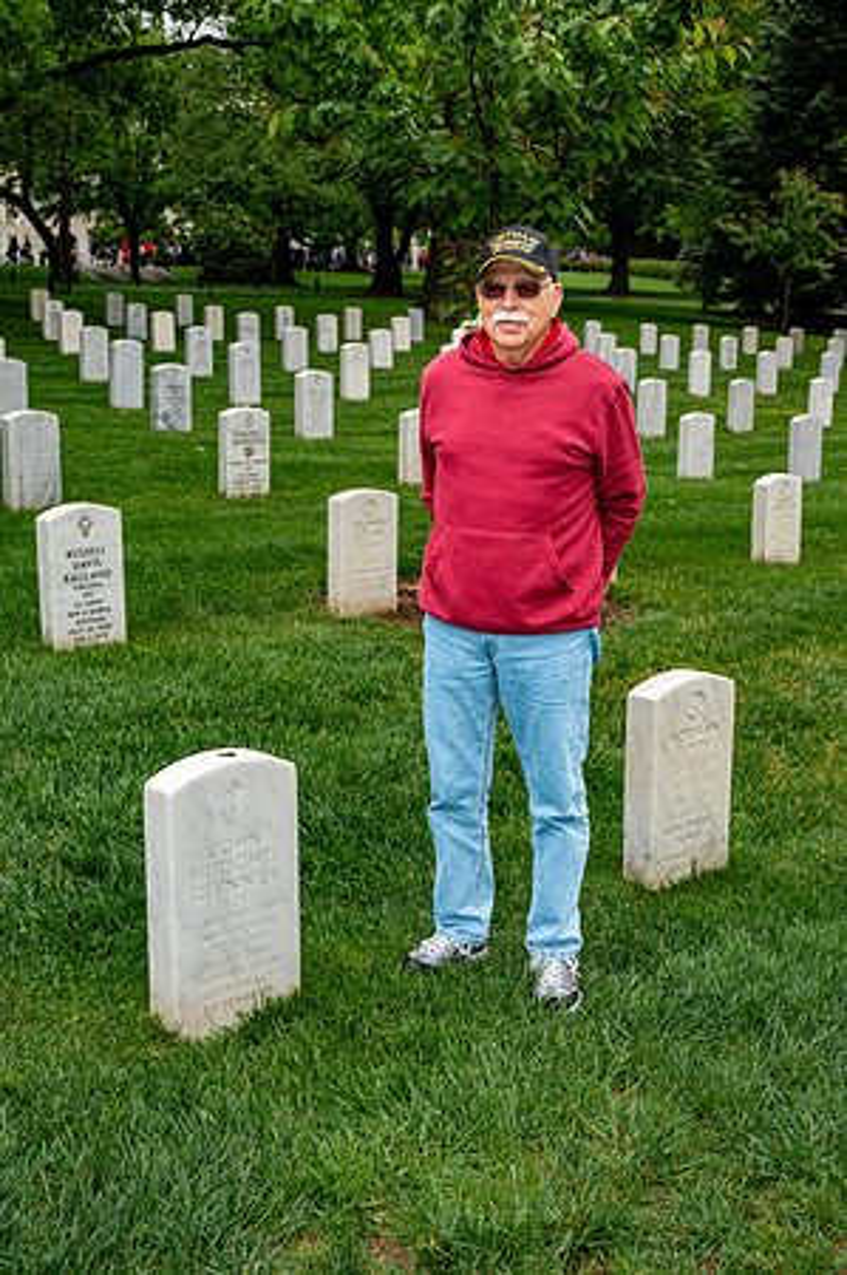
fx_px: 1662
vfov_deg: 42.0
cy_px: 638
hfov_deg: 28.6
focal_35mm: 47
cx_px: 424
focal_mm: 47
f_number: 6.3
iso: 180
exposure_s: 1/100
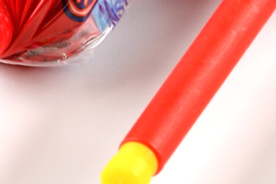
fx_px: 6637
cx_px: 313
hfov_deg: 2.4
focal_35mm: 866
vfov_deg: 1.6
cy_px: -95
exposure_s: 1/3
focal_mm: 105
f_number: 20
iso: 100
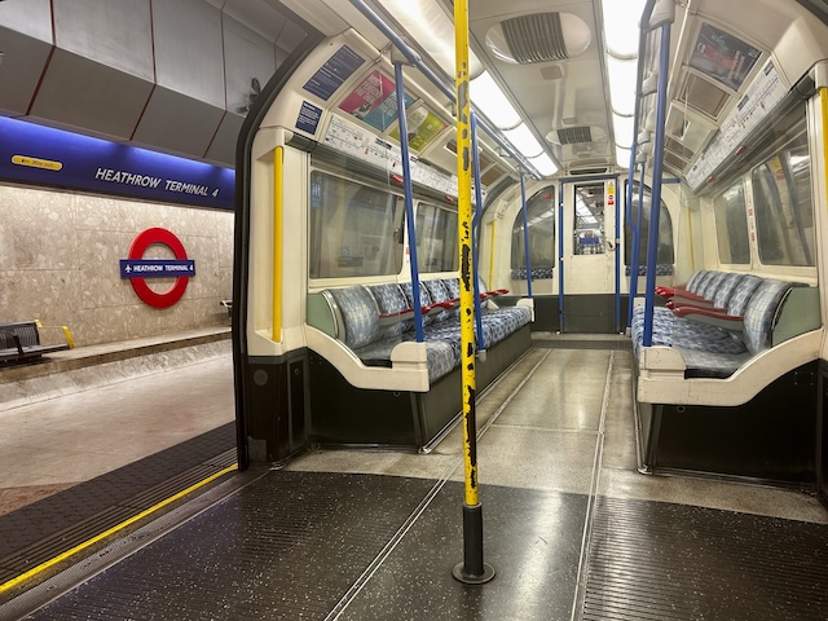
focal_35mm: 24
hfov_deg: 71.6
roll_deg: +0.0
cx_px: 414
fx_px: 574
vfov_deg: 56.8
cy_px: 310
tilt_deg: -4.2
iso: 125
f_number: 1.78
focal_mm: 6.86
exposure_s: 1/50
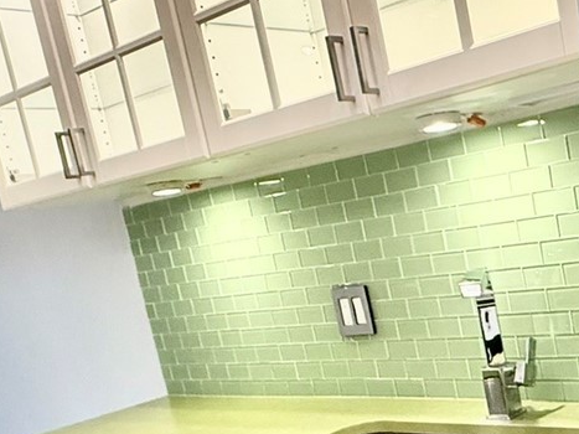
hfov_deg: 35.6
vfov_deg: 29.8
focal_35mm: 48
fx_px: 803
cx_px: 588
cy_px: 324
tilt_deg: -9.5
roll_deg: +9.2
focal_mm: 2.22
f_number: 2.2
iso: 320
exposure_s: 1/120
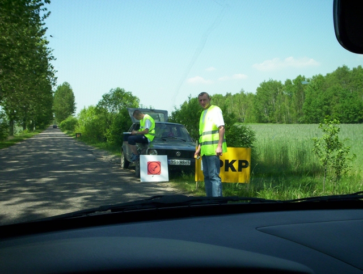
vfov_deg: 37.9
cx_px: 182
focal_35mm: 38
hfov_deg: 48.9
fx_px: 399
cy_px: 137
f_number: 4.5
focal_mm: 4.99
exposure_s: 1/333
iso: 100
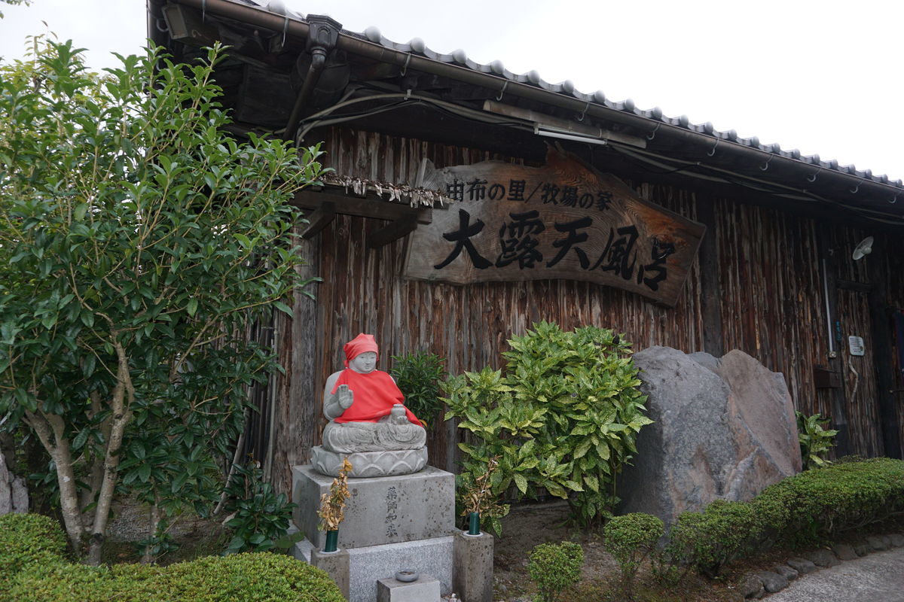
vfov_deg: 53.1
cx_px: 452
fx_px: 603
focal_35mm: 24
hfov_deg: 73.7
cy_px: 301
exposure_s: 1/160
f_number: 4
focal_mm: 16
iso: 320
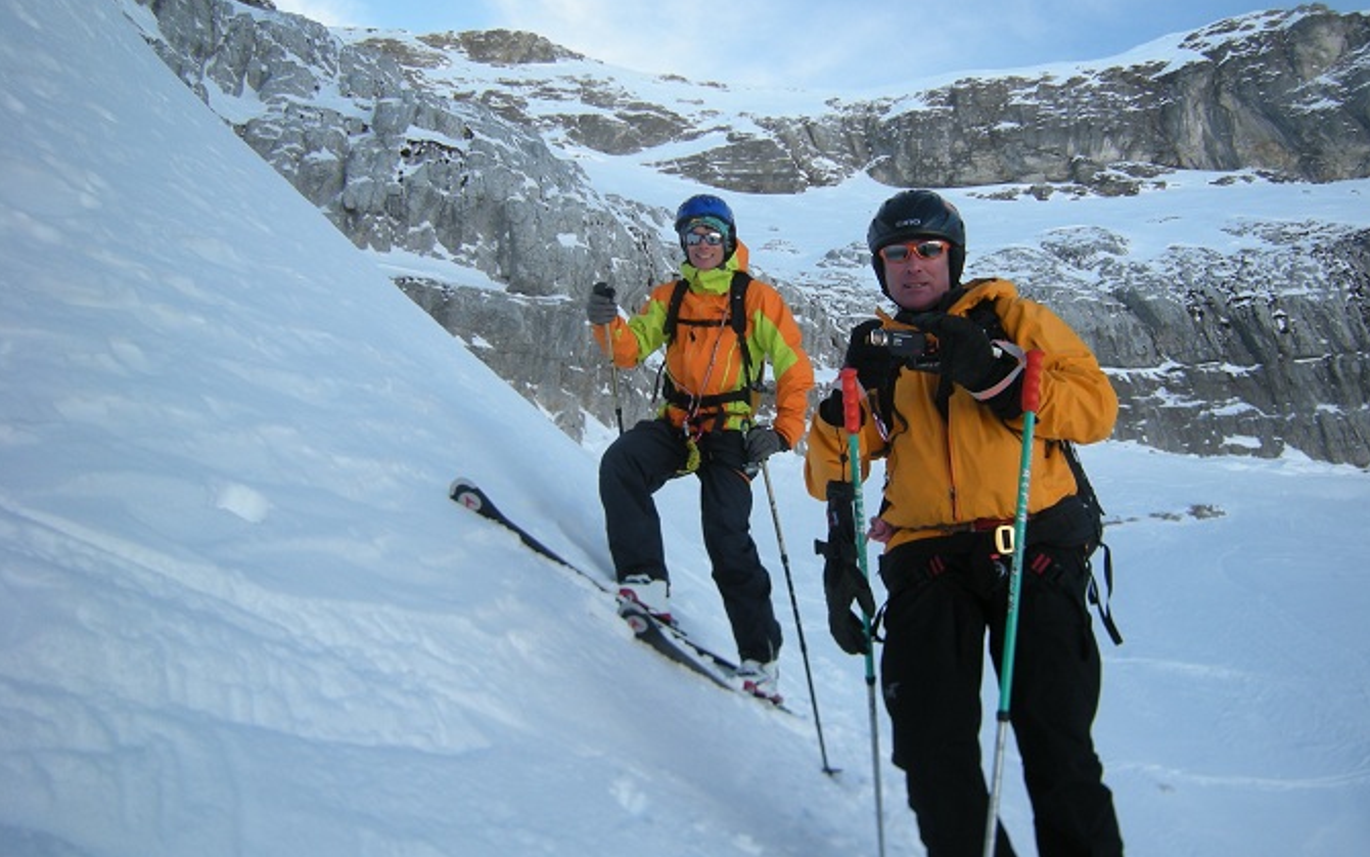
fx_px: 1158
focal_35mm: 31
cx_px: 703
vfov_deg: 40.6
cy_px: 416
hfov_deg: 61.2
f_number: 2.8
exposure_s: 1/475
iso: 64
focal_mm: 4.7
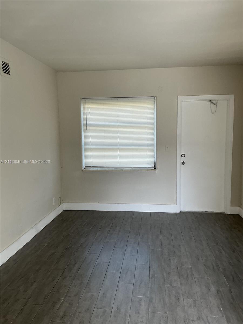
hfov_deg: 48.2
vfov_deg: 61.7
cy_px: 162
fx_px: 271
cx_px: 122
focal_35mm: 29
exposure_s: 1/120
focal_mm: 3
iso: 50
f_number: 1.8
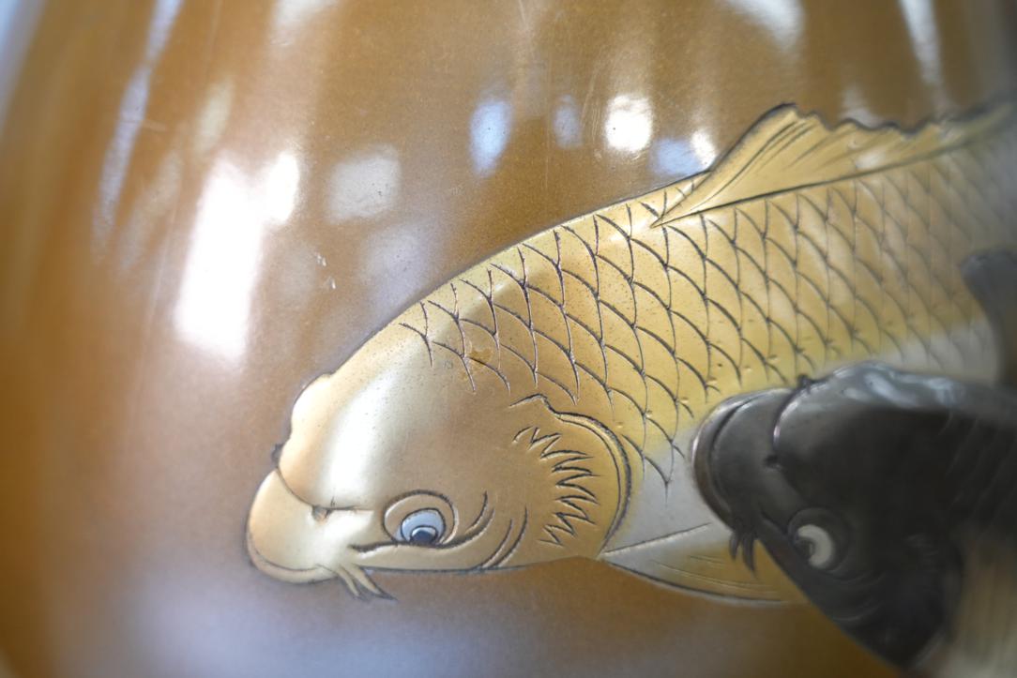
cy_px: 339
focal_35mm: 105
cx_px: 508
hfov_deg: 19.5
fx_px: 2966
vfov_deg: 13.0
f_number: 4
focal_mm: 105
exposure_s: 1/125
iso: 2000
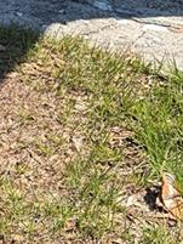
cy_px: -282
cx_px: 13
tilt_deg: -7.7
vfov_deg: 11.2
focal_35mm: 155
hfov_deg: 9.5
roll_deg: -1.0
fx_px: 1091
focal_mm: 5.96
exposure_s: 1/1751
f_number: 1.6
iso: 50
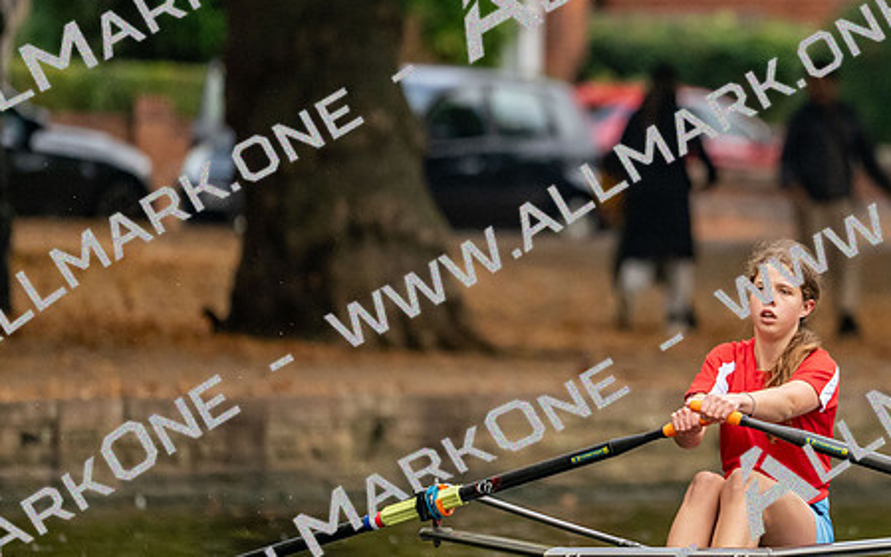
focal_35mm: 789
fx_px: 19166
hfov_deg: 2.7
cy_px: 353
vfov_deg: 1.7
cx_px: 570
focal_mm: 400
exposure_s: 1/2500
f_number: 4.5
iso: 2500
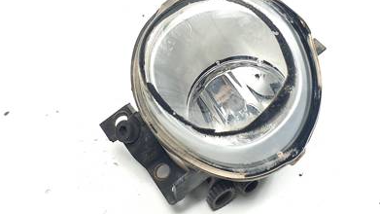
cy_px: 81
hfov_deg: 66.1
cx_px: 192
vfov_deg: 39.9
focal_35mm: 29
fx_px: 292
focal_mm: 4.3
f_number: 2.4
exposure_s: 1/125
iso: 50
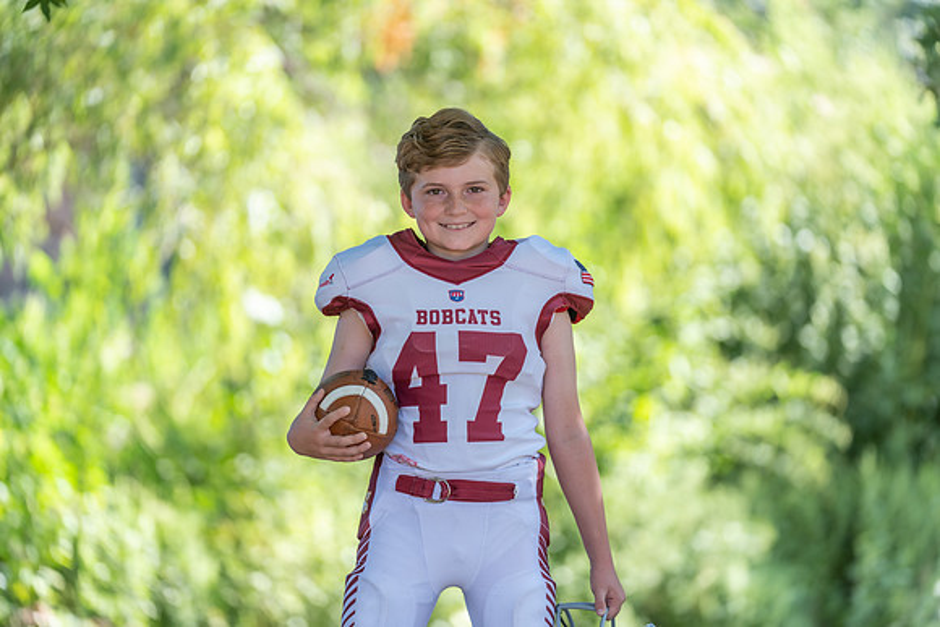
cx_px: 470
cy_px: 314
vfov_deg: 9.3
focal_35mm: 147
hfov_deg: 14.0
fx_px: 3839
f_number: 2.8
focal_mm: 147
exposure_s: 1/320
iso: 160
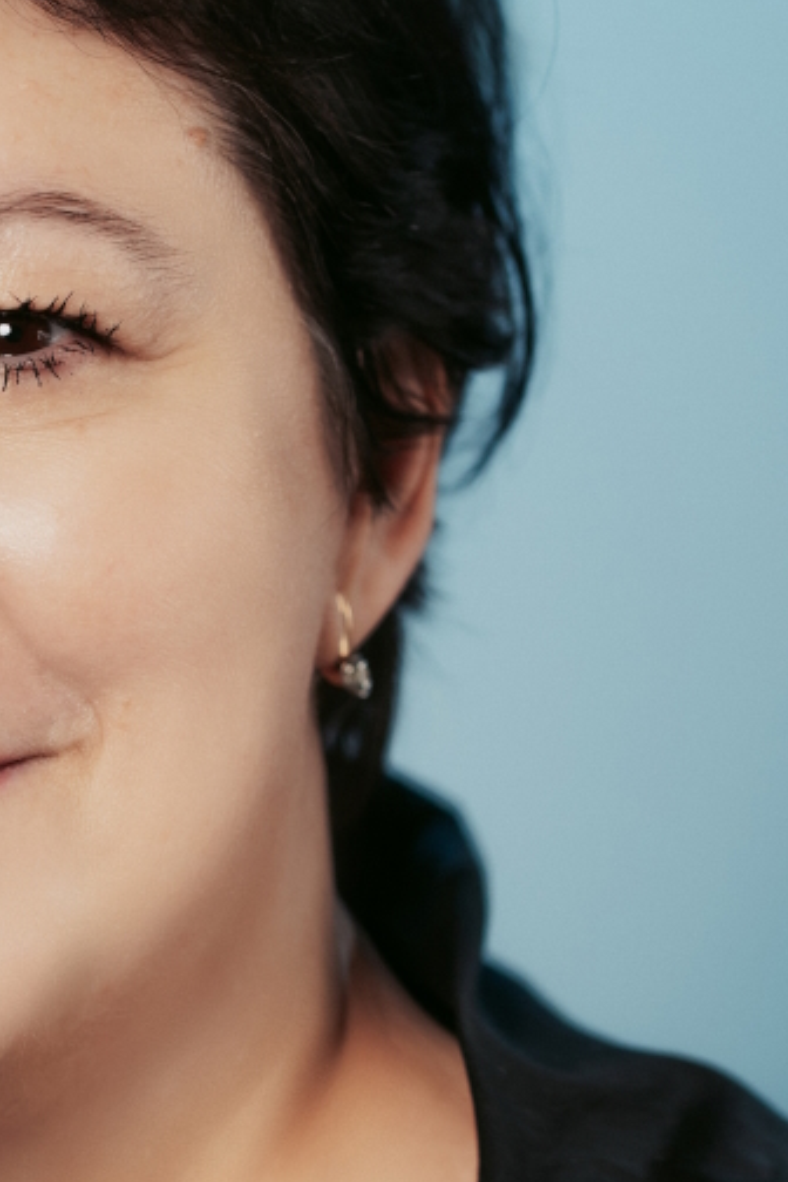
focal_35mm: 215
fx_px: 7059
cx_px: -134
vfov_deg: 9.6
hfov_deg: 6.4
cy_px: 807
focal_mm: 85
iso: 200
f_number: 4
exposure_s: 1/125
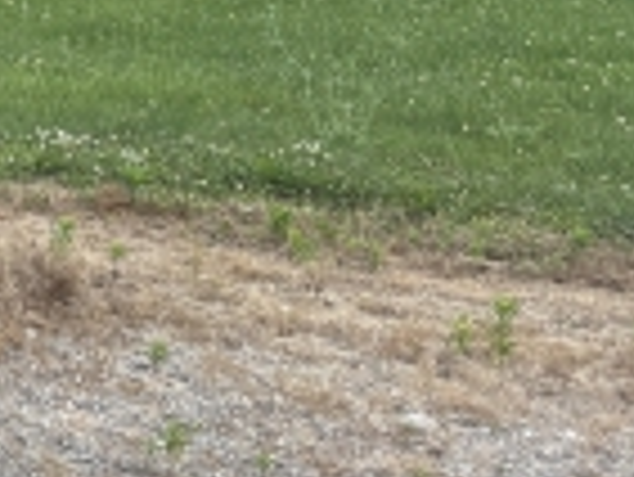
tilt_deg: -3.5
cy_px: -76
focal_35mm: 147
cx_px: -1156
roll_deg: -0.2
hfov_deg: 10.4
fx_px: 2695
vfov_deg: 10.0
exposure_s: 1/1344
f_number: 1.6
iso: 50
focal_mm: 5.96
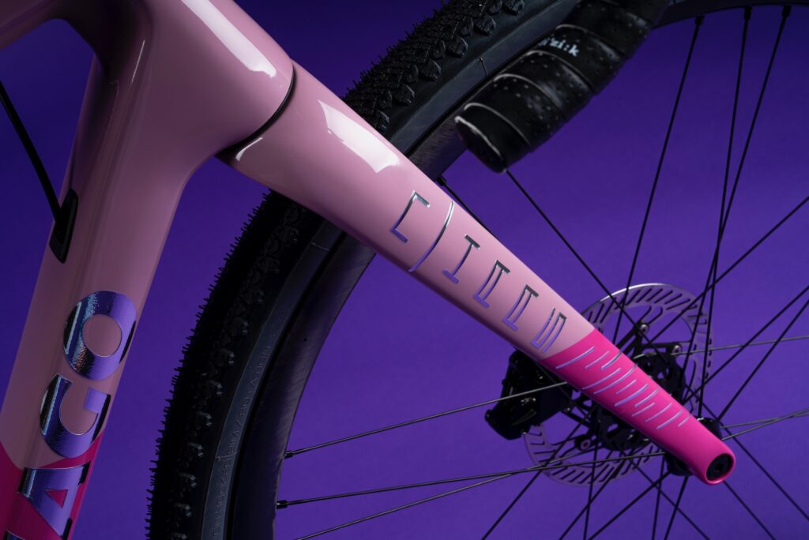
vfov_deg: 19.5
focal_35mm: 70
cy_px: 270
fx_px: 1574
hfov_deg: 28.8
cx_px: 404
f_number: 16
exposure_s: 1/160
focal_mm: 70
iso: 100
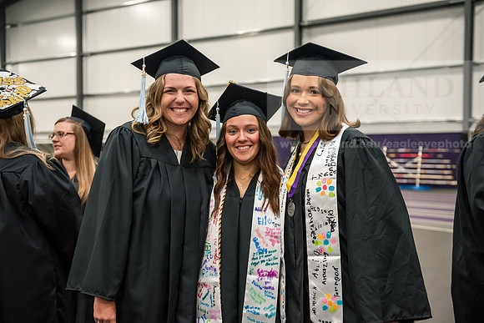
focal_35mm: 50
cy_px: 162
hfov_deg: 39.6
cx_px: 242
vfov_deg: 27.0
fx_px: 672
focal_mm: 50
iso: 2500
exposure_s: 1/200
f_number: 3.5
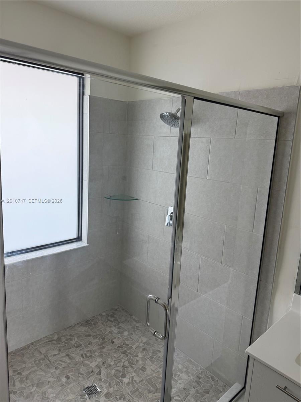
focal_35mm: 24
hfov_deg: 56.8
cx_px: 150
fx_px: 278
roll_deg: -2.8
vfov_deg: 71.6
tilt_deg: -10.4
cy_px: 201
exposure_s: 1/259
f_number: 1.78
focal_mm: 6.76
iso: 100
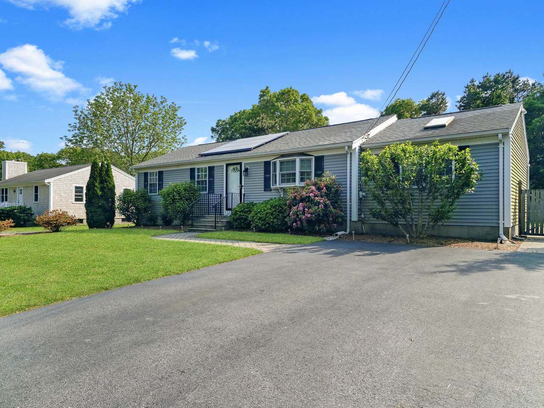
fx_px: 361
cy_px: 204
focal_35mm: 23
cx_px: 272
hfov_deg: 73.9
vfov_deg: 58.9
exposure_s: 1/829
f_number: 1.7
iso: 10
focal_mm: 6.3
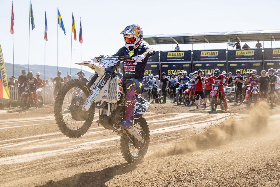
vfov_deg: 19.5
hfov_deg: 28.8
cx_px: 140
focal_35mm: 70
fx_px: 545
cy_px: 94
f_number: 6.3
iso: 320
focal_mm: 70
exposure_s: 1/1000
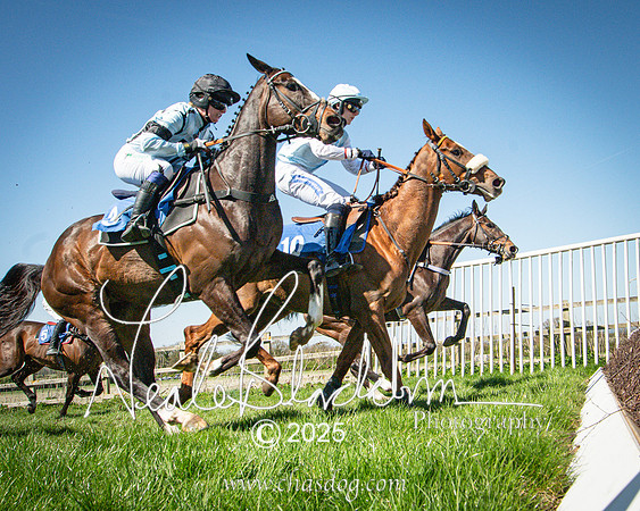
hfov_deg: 51.9
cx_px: 388
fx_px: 652
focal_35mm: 34
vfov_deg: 42.8
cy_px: 259
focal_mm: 20
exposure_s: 1/2000
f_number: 10
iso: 400
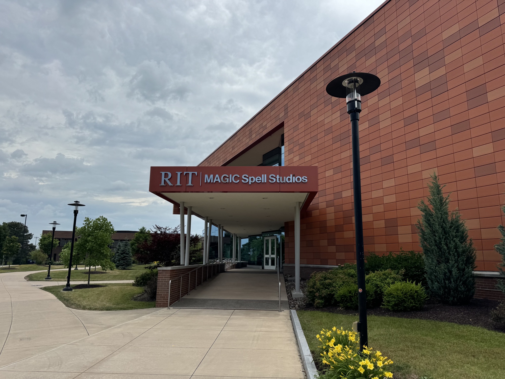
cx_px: 252
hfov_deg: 71.6
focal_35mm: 24
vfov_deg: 56.8
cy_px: 190
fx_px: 350
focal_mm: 6.76
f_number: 1.78
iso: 80
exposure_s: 1/7937
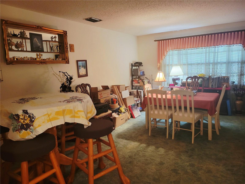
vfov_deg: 53.1
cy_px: 92
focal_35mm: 26
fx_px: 184
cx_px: 122
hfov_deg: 67.3
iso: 250
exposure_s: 1/40
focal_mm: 5.4
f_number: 1.8
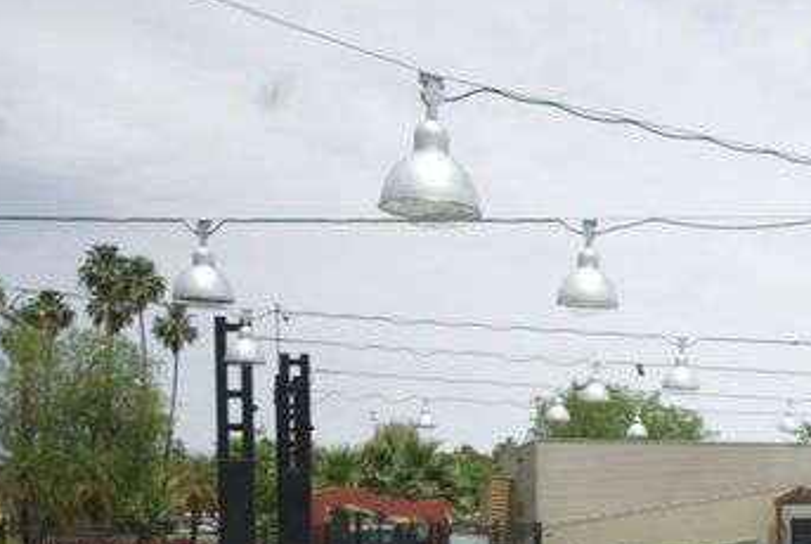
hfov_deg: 27.0
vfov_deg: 18.7
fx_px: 1580
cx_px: 832
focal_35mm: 70
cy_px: 605
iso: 100
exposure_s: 1/400
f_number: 6.3
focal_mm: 20
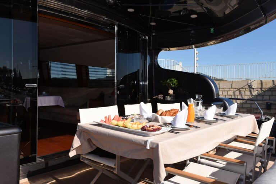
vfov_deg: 41.2
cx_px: 138
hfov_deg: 58.7
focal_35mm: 32
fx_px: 245
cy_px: 92
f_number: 11
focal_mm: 32
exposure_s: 1/160
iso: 100
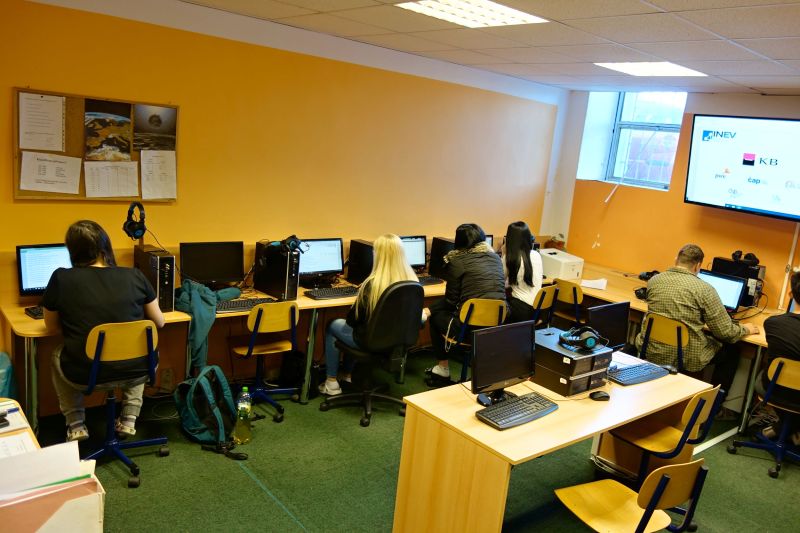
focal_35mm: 28
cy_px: 266
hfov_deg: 65.5
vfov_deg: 46.4
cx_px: 400
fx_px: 622
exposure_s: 1/40
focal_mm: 10.4
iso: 125
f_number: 1.8
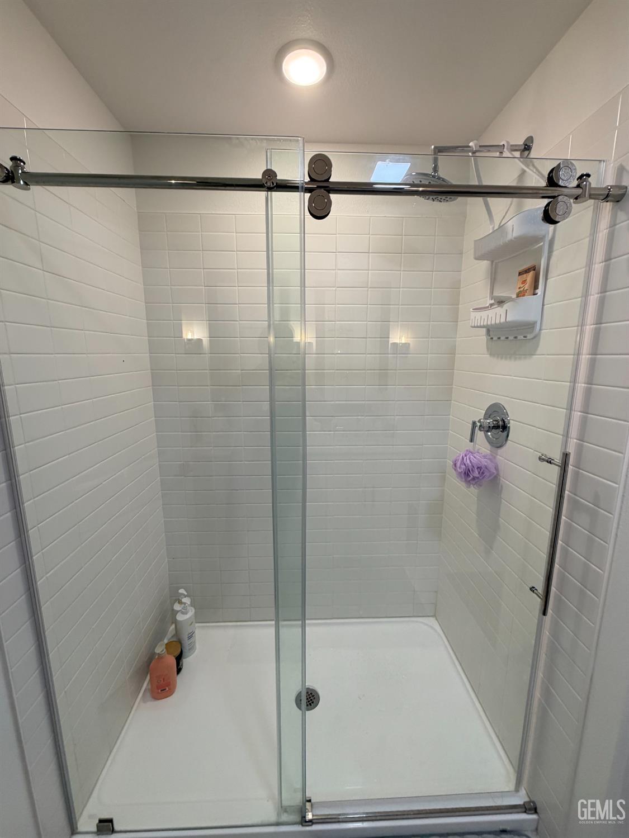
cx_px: 314
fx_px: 339
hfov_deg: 85.7
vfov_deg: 102.0
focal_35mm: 14
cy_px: 419
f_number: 2.2
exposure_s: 1/120
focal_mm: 2.22
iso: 200
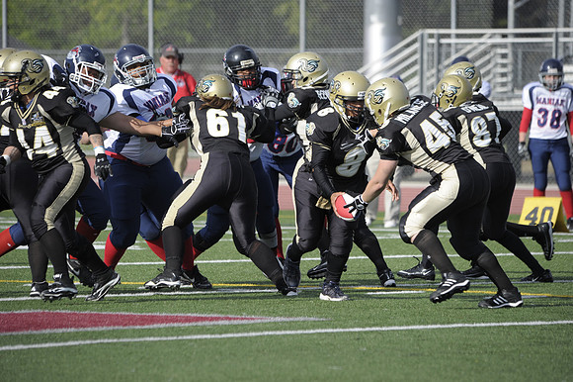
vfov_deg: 3.4
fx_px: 6363
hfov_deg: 5.2
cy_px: 191
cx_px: 286
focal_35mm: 400
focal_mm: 400
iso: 400
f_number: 8
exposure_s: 1/1000
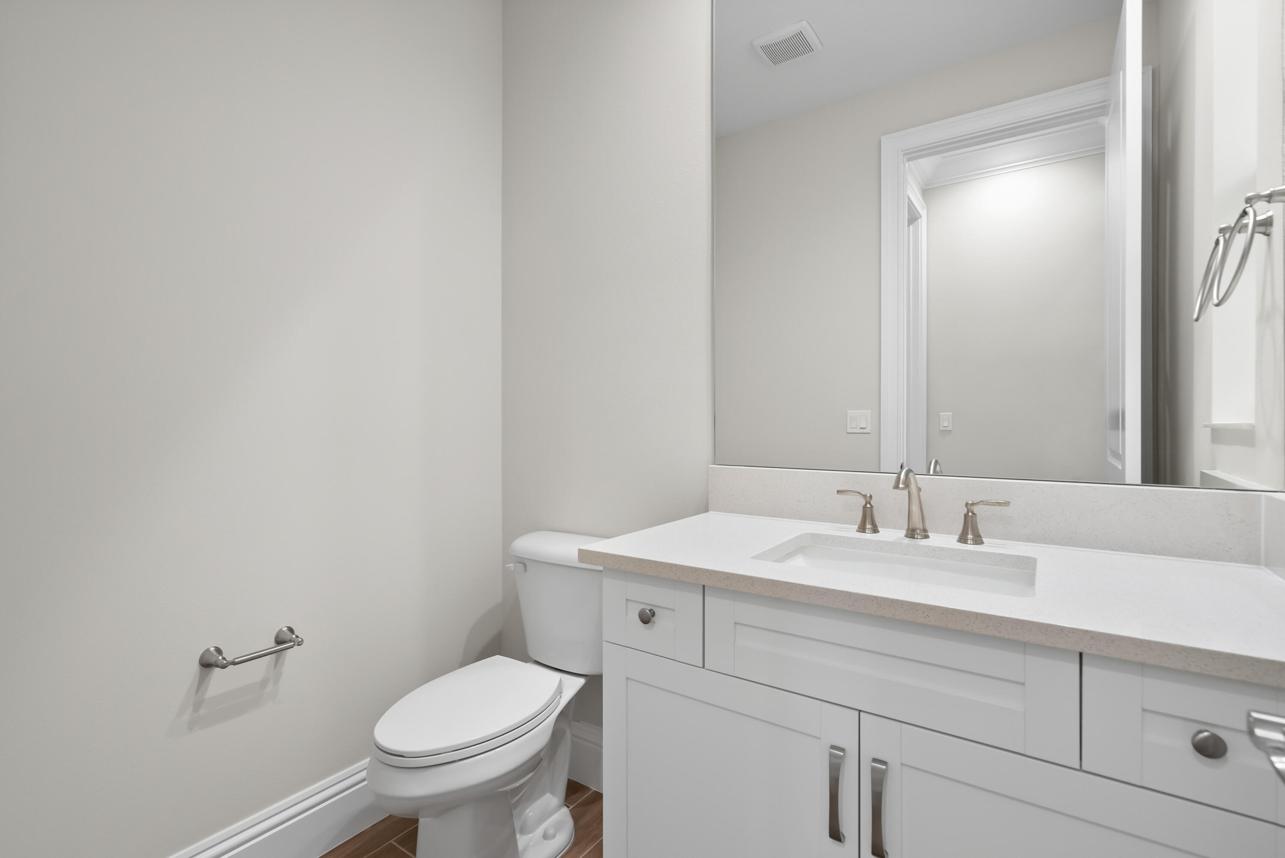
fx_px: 571
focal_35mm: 16
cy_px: 429
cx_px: 642
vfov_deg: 73.8
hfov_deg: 96.7
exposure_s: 1/8
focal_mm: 16
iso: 1600
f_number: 8
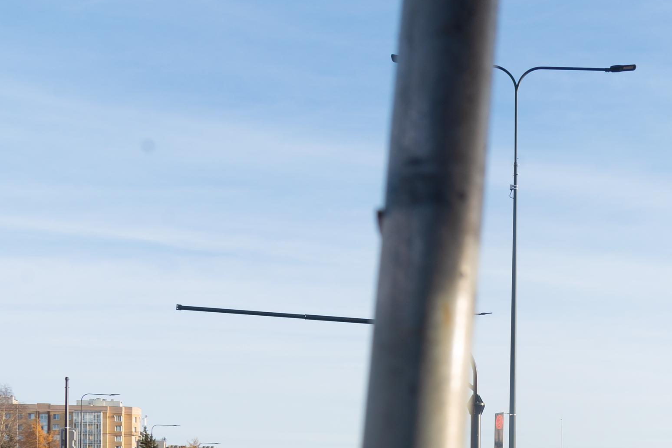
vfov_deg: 22.8
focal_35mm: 56
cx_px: 620
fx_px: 1046
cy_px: 490
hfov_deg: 33.5
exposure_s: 1/320
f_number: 5.6
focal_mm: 24
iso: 160
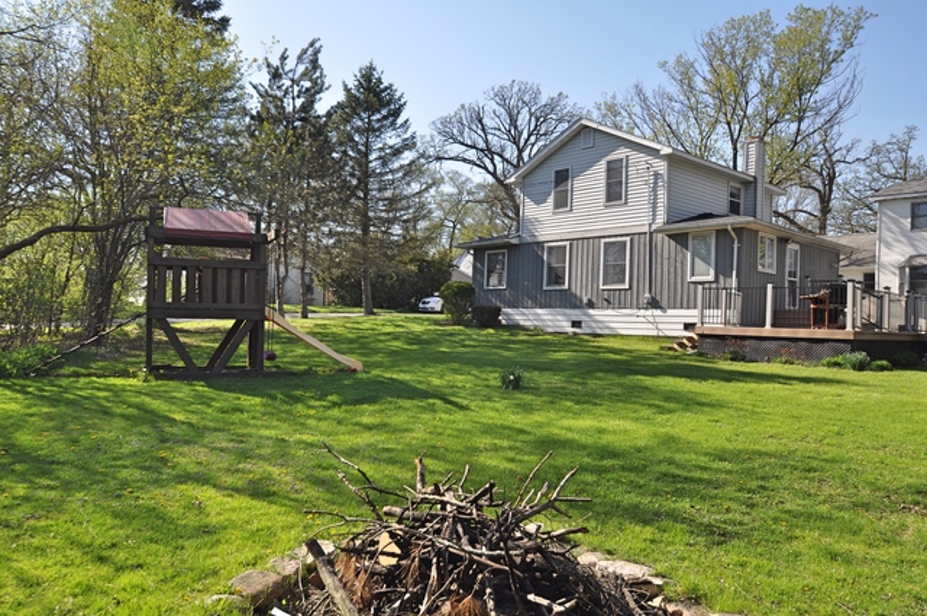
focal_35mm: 28
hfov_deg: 64.6
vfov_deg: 45.6
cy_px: 308
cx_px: 464
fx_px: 733
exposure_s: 1/250
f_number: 8
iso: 200
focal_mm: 19
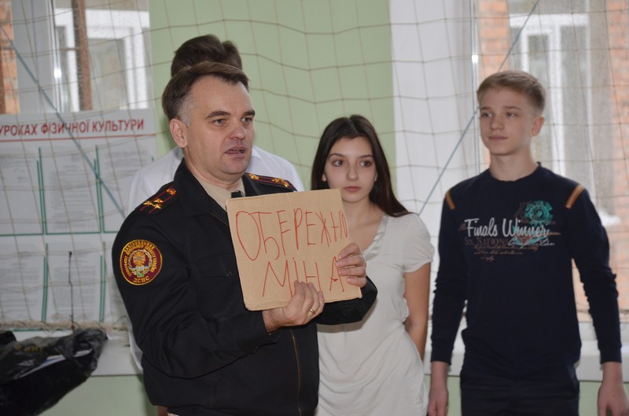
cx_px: 314
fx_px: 2353
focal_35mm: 135
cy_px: 208
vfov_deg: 10.1
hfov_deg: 15.2
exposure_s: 1/80
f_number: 5.6
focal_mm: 90
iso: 400
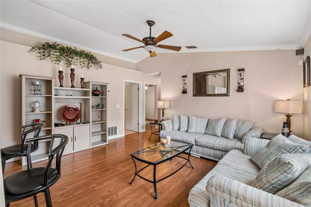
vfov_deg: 77.3
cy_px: 104
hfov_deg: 100.4
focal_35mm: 15
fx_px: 130
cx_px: 156
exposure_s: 1/5
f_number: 7.1
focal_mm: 10
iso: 100
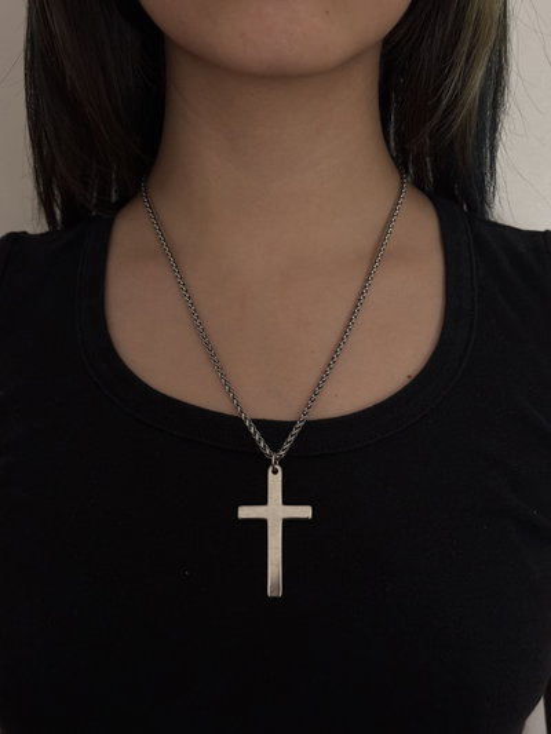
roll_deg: -1.2
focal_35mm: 48
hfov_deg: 30.3
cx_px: 276
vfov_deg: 39.6
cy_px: 367
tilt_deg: -11.2
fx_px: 1018
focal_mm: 6.76
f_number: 1.78
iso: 400
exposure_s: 1/33
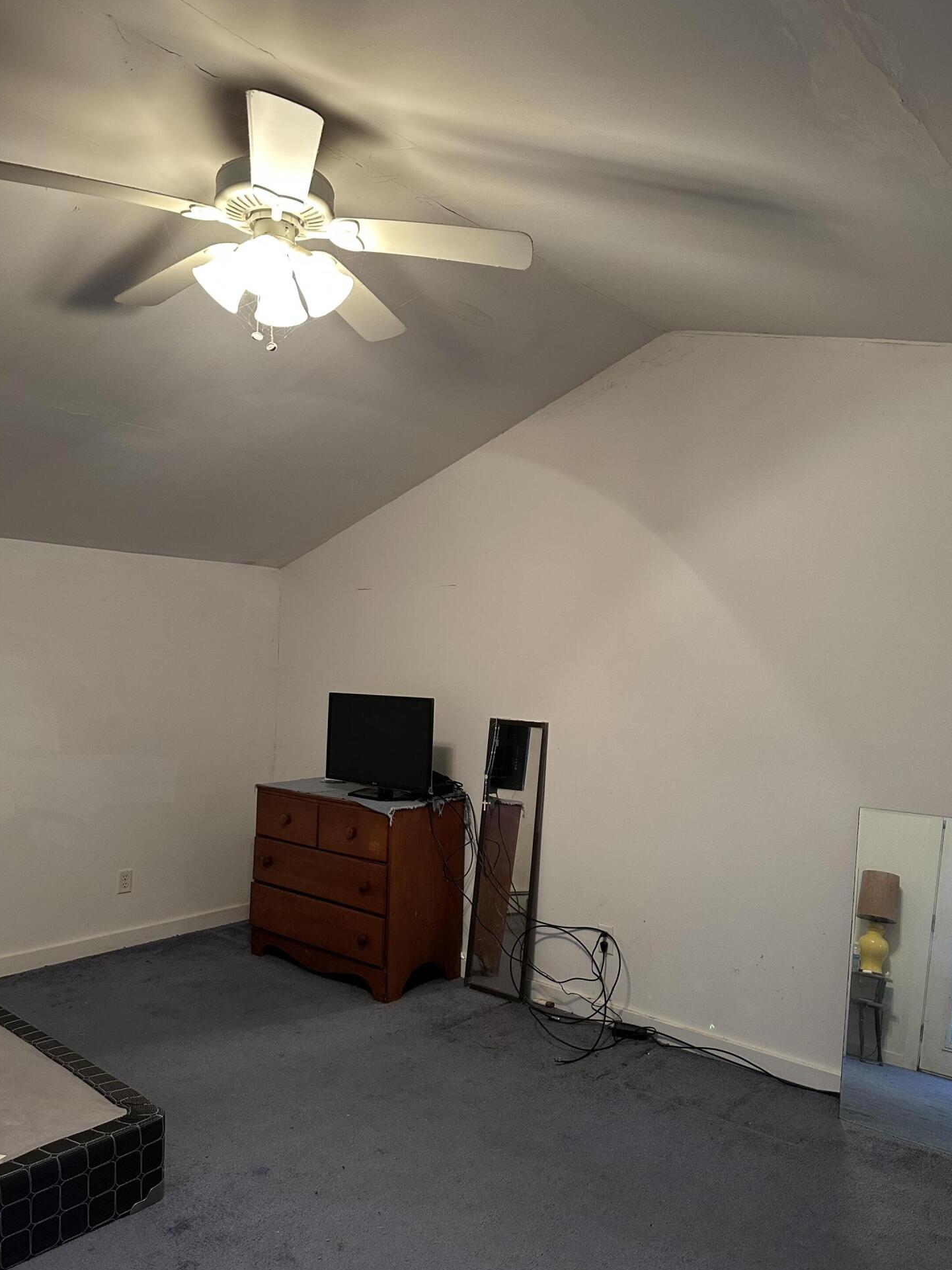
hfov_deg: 54.9
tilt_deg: +1.8
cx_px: 489
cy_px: 649
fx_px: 917
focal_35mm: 25
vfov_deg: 69.4
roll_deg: -2.9
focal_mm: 6.86
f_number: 1.78
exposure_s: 1/60
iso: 320
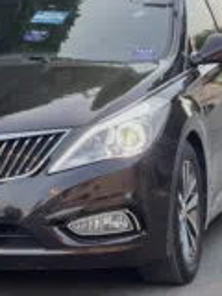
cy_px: -67
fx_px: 1650
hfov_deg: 7.7
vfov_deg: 10.1
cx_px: 15
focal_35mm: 193
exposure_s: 1/40
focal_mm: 9
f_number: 2.8
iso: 320
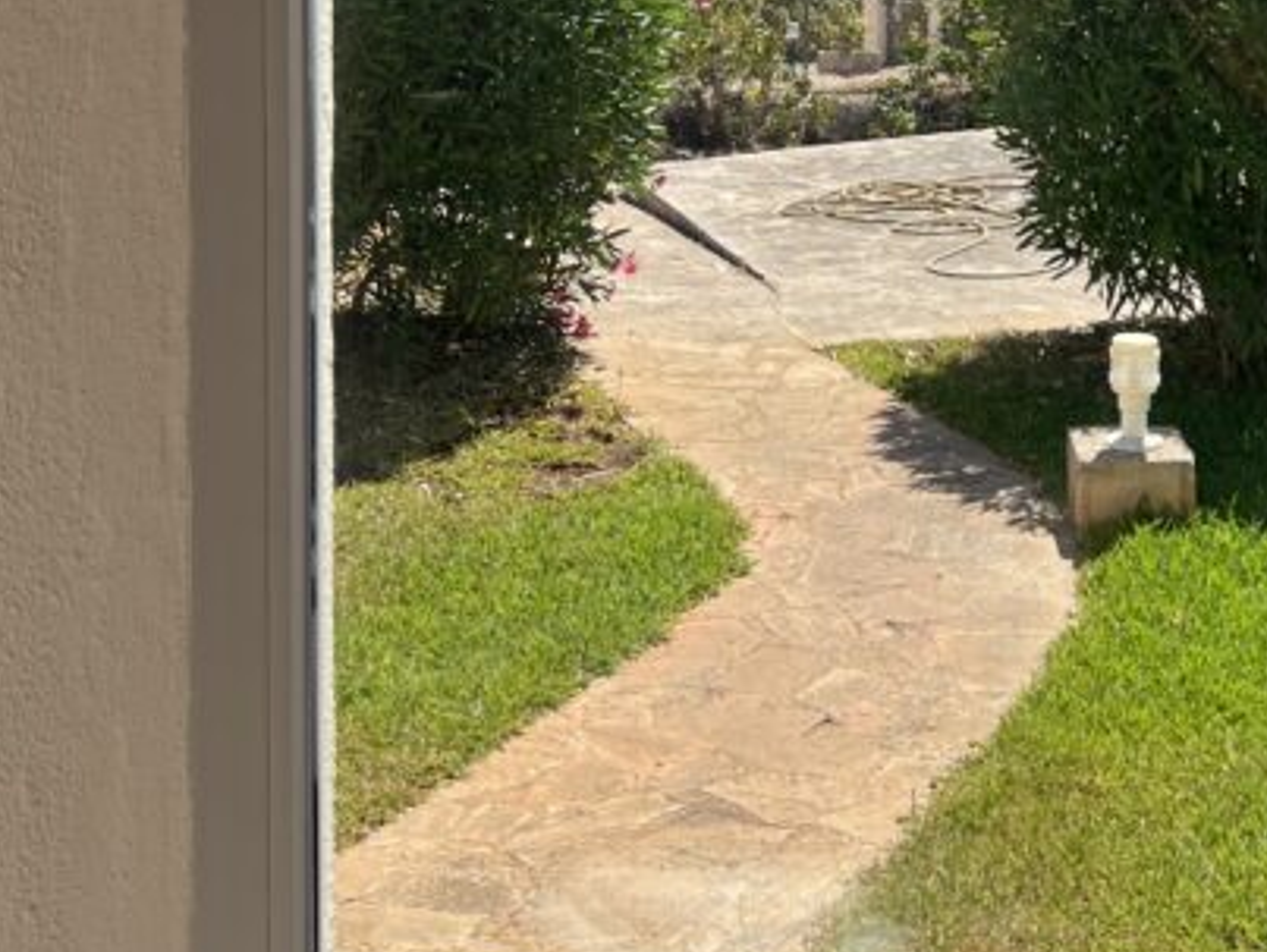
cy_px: -113
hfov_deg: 28.8
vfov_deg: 21.1
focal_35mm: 66
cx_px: 987
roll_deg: -0.3
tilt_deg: -1.6
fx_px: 2418
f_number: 1.5
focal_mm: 5.7
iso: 50
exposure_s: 1/3460
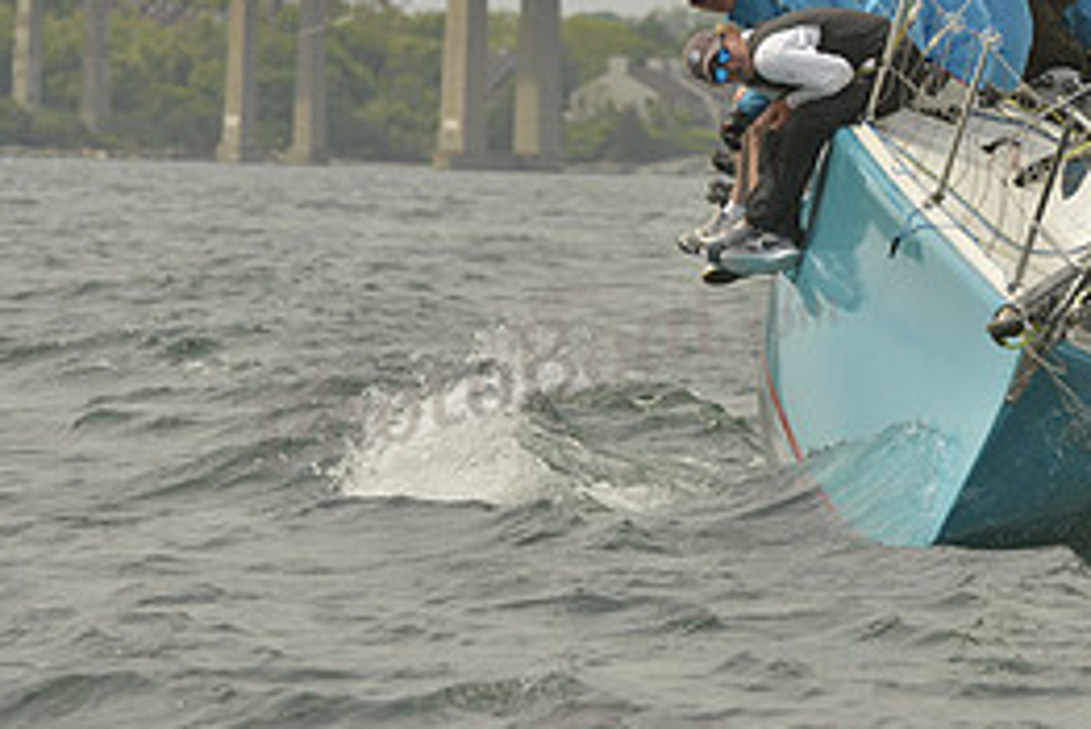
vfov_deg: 3.1
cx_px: 1058
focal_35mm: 442
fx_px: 13402
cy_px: 94
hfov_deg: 4.7
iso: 280
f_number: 7.1
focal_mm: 200
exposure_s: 1/1250
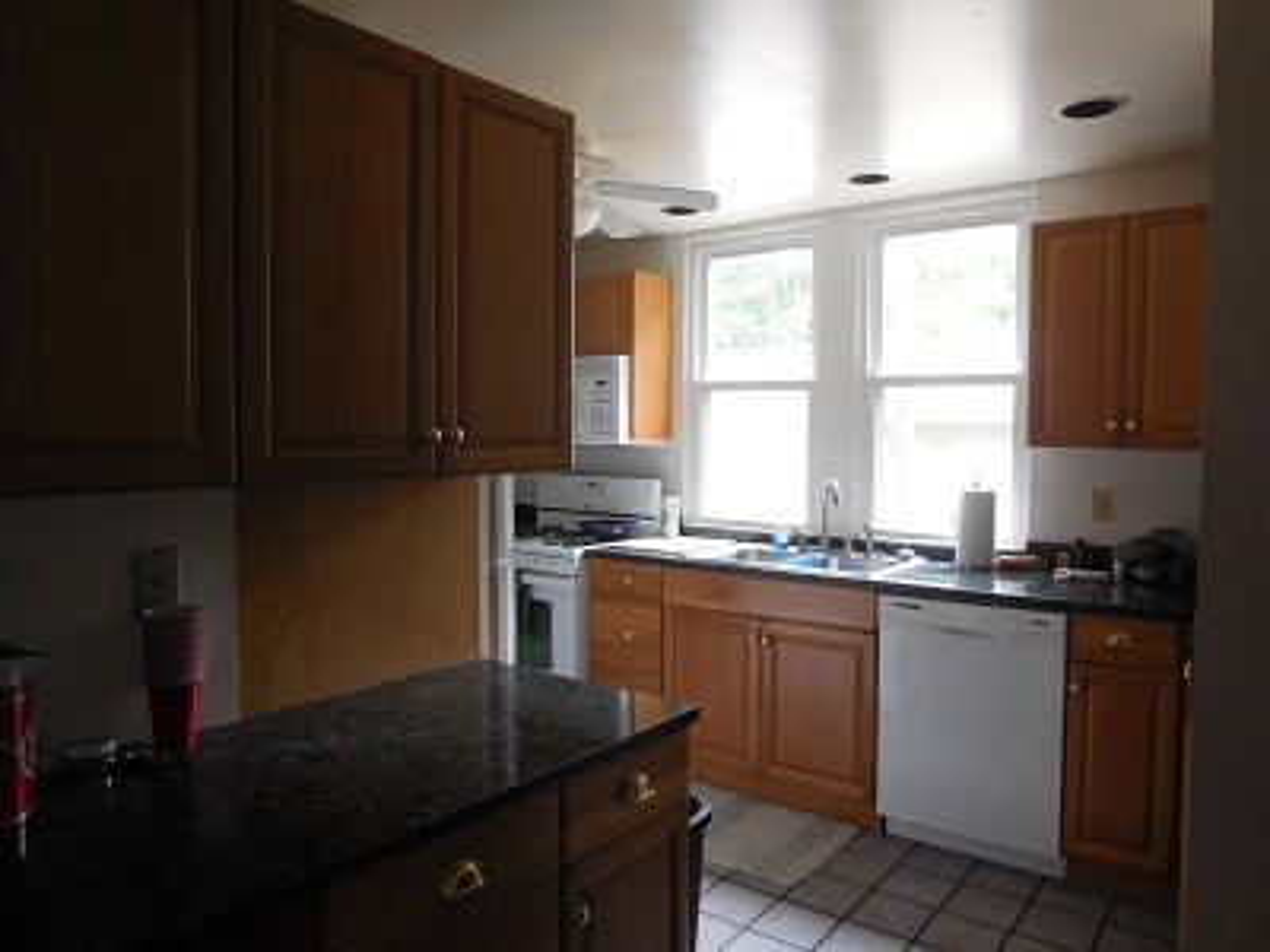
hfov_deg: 69.4
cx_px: 635
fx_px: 917
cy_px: 476
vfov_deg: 54.9
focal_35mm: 25
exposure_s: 1/30
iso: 360
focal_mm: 4.5
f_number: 3.1
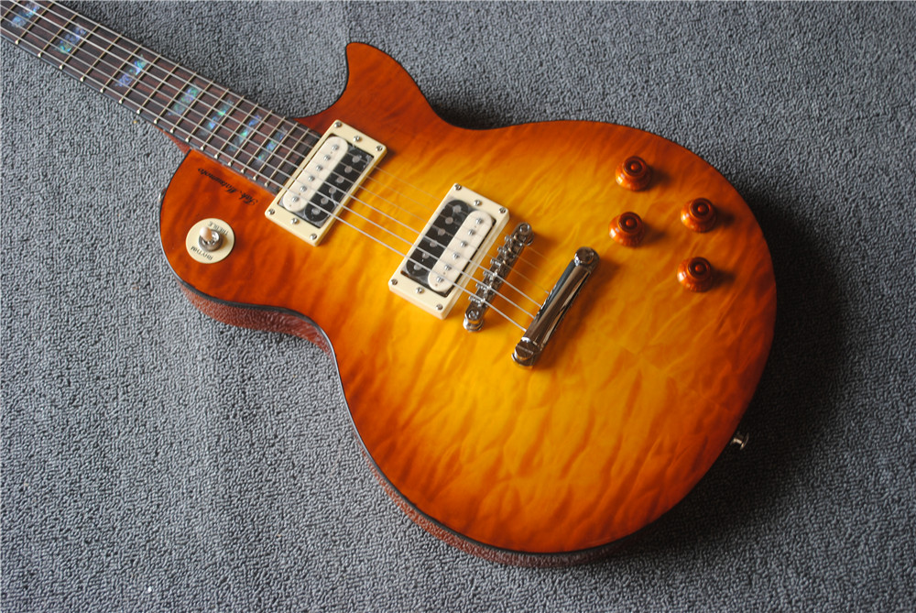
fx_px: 1223
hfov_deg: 41.1
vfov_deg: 28.1
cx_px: 458
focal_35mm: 48
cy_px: 306
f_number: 4.8
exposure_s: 1/50
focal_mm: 32
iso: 100
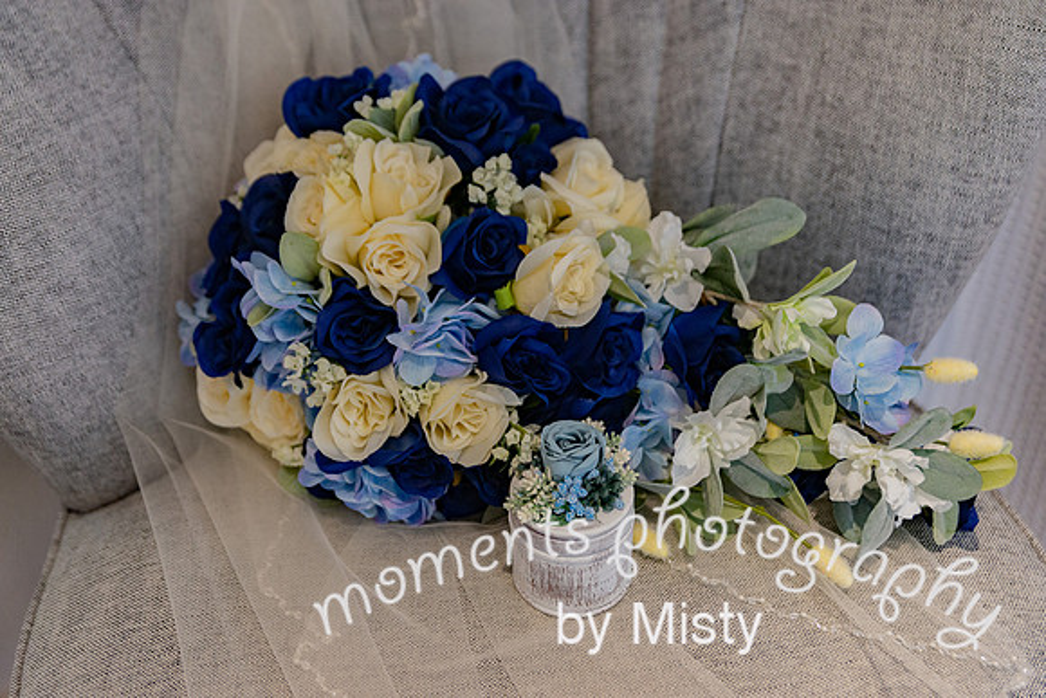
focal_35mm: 48
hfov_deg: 41.1
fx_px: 1395
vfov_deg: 28.1
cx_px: 523
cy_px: 349
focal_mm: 48
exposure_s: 1/160
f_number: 2.8
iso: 800
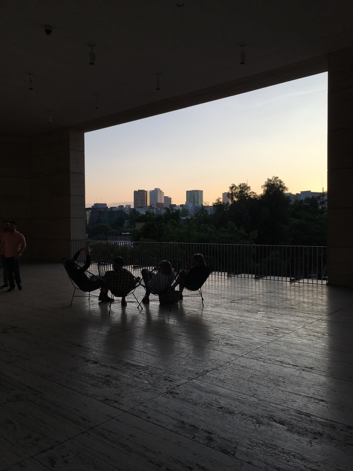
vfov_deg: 61.7
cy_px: 236
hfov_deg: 48.2
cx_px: 176
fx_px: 394
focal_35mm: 29
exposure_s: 1/785
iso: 25
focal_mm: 4.15
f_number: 2.2
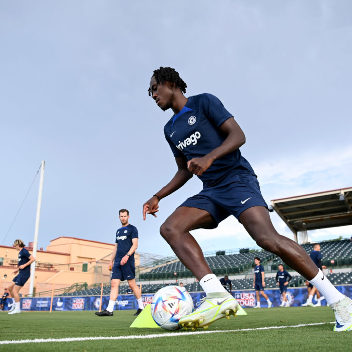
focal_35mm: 34
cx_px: 191
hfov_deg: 48.4
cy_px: 179
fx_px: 391
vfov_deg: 48.4
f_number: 5
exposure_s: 1/1000
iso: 400
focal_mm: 26
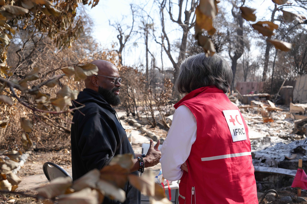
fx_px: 350
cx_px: 154
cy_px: 102
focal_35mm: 41
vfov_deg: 32.6
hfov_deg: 47.3
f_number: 4
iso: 100
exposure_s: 1/250
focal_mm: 27.4
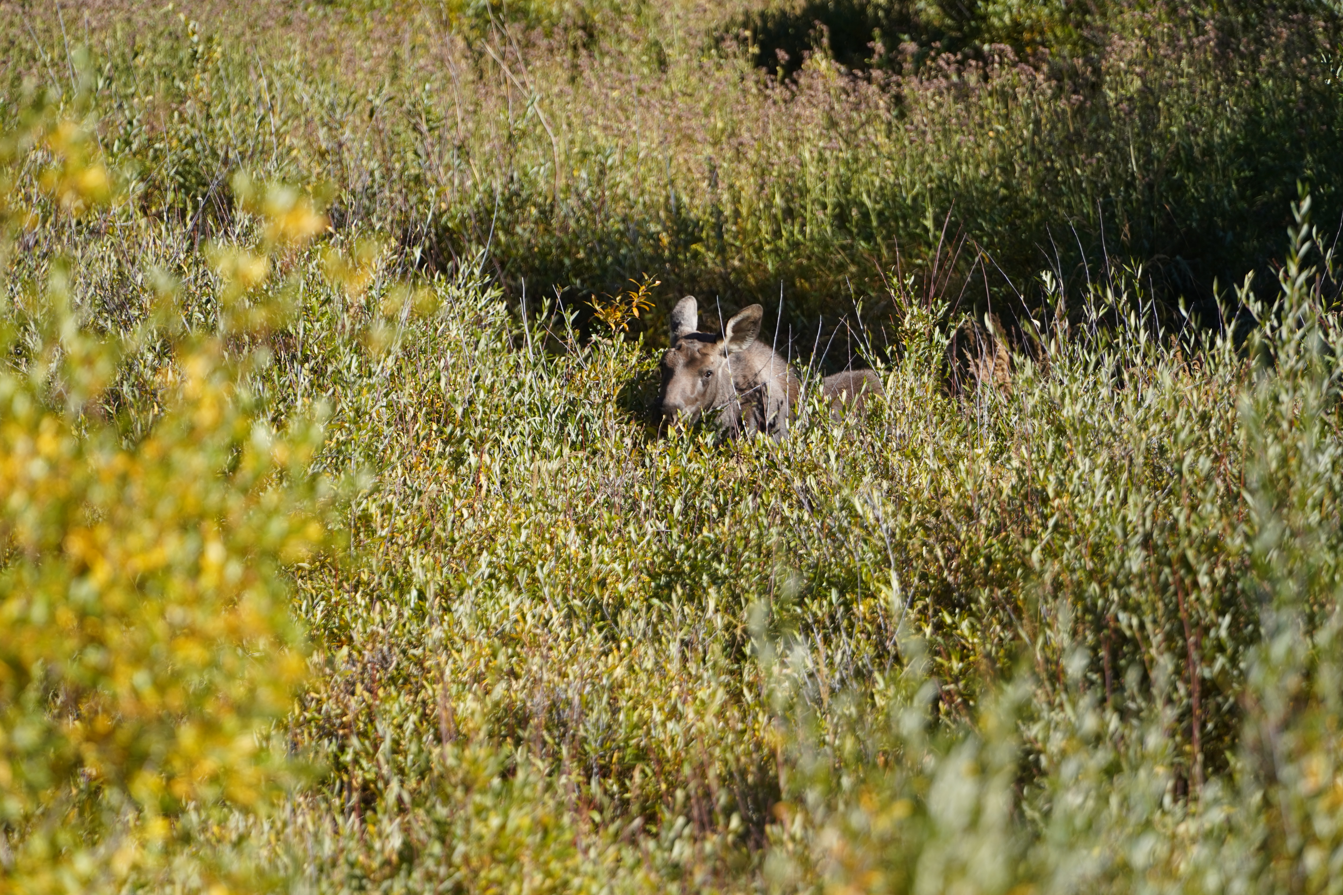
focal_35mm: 421
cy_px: 443
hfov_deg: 4.9
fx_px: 15704
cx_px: 659
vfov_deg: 3.3
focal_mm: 400
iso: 200
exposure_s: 1/500
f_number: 5.6
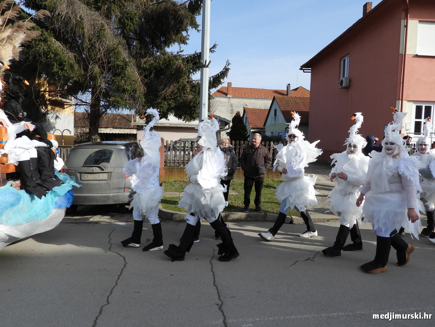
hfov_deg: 71.6
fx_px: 302
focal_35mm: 24
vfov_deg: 56.8
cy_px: 164
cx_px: 218
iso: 100
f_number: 2.8
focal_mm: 4.3
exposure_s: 1/1600
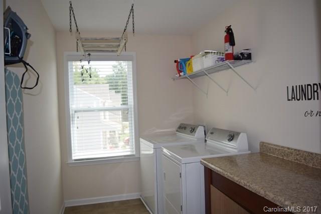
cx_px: 160
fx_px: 241
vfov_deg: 48.0
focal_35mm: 27
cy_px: 107
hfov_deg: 67.4
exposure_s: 1/160
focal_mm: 18
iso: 100
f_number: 3.5
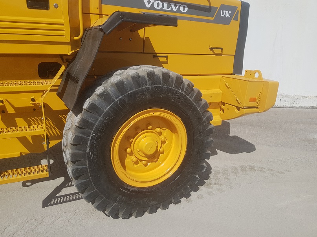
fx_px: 238
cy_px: 118
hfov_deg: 67.3
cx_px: 158
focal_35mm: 26
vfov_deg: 53.1
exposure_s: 1/3728
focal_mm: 4.2
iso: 40
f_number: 1.7
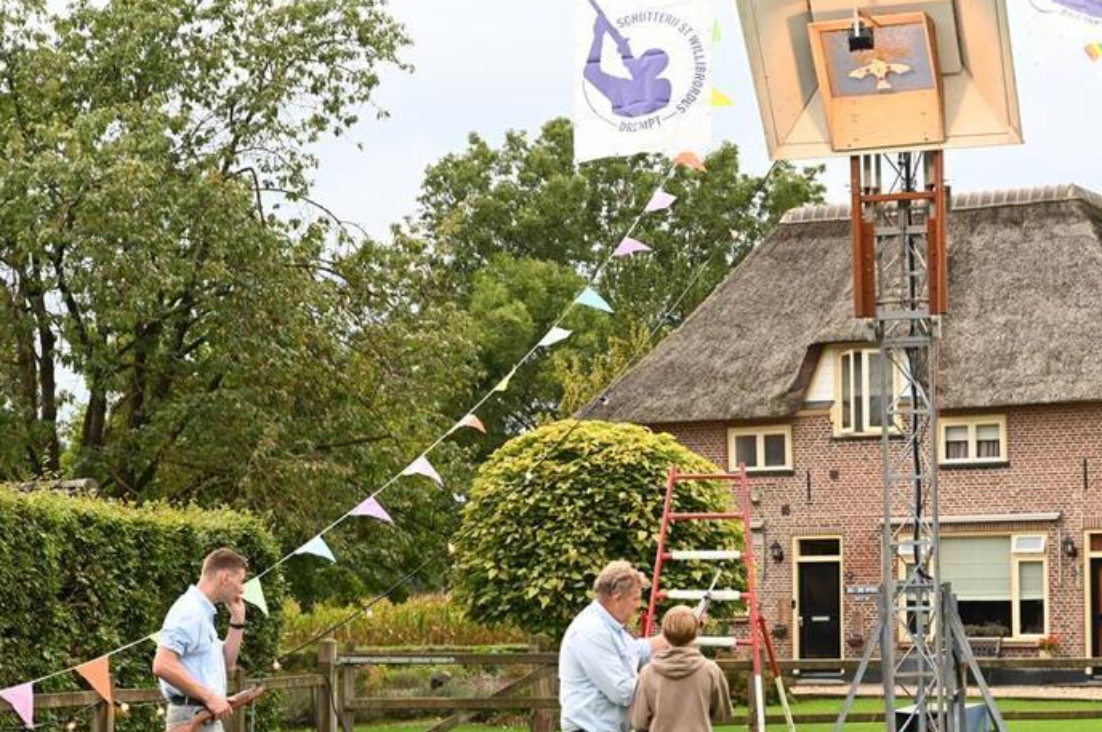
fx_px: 3088
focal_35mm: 101
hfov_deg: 20.2
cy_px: 428
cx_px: 687
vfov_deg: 13.5
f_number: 5
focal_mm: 70
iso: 1250
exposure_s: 1/400
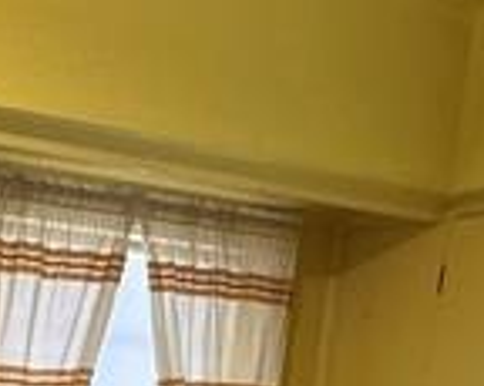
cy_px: 883
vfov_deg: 12.8
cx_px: -74
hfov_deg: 18.8
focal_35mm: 97
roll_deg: -2.9
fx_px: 1389
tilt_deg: -17.0
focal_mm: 2.22
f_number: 2.2
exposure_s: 1/120
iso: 400
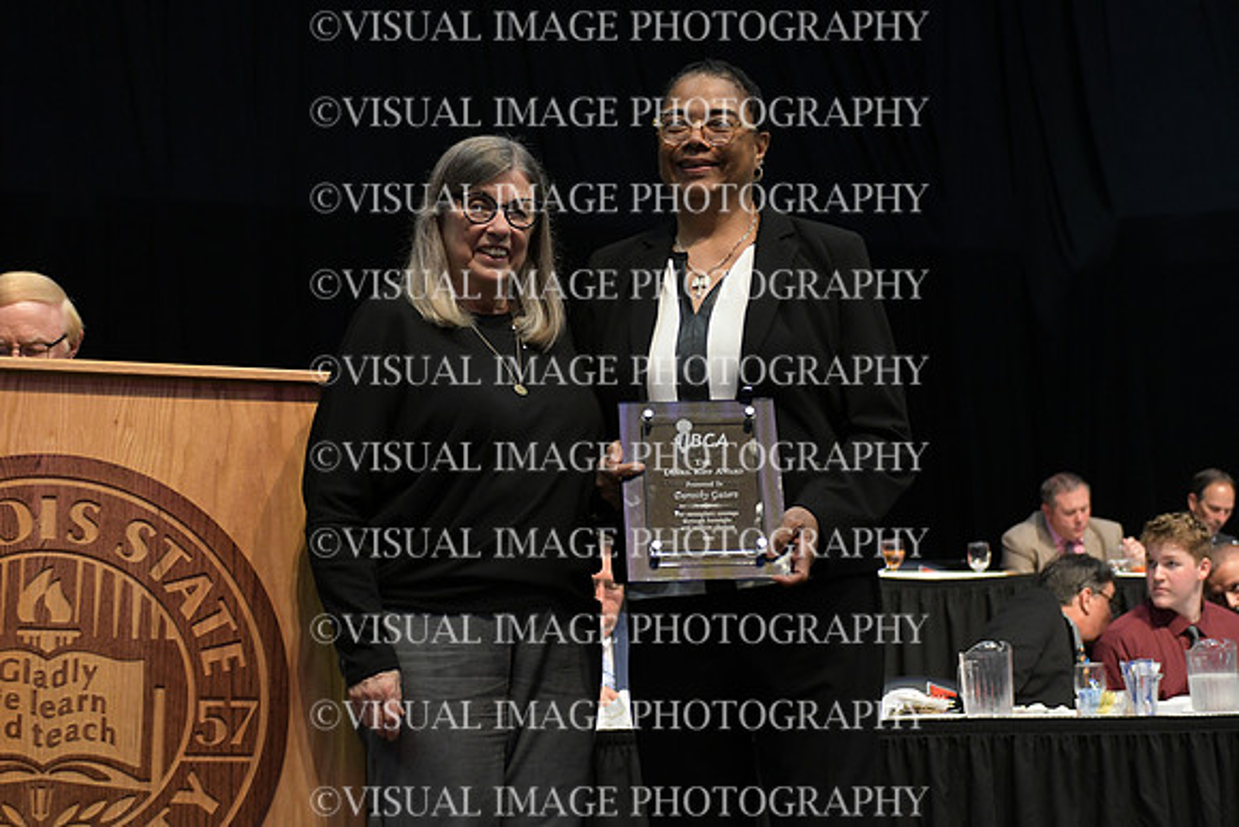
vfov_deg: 21.6
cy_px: 414
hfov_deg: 31.9
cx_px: 620
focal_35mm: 63
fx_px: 2169
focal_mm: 42
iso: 2000
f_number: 3.2
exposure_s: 1/400
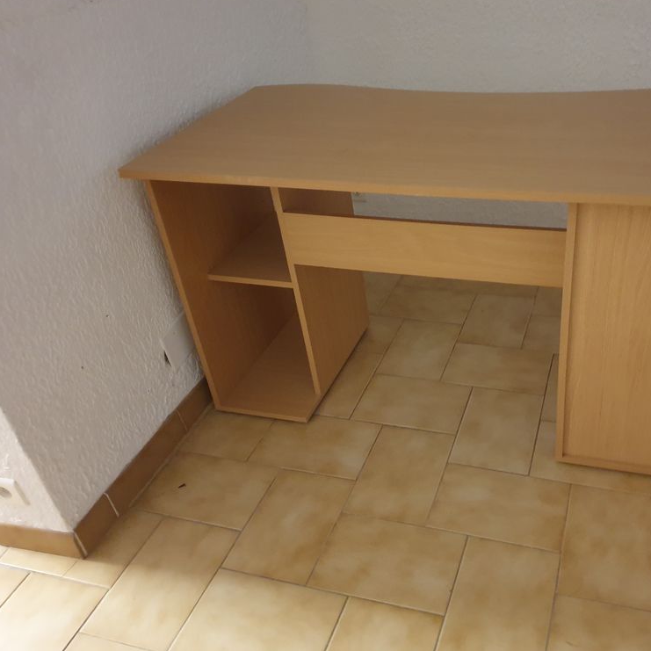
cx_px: 436
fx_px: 660
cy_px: 323
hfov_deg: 51.5
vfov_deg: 52.5
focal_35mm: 31
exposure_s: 1/10
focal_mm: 4.3
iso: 320
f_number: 1.5
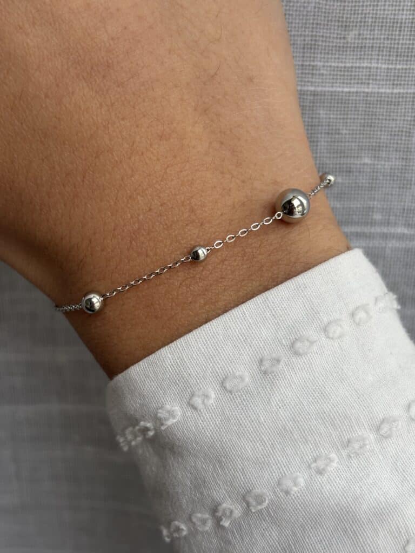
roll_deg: +7.4
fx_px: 831
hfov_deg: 28.0
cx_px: 208
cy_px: 276
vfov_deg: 36.8
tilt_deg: -28.9
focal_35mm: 52
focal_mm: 5.96
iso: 25
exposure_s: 1/121
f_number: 1.6
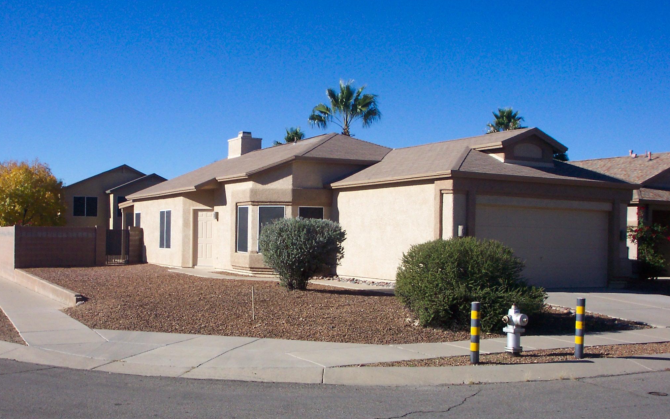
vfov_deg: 29.8
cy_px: 239
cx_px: 267
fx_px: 785
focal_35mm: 43
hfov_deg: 46.0
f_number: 9.5
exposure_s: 1/250
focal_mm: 7.5
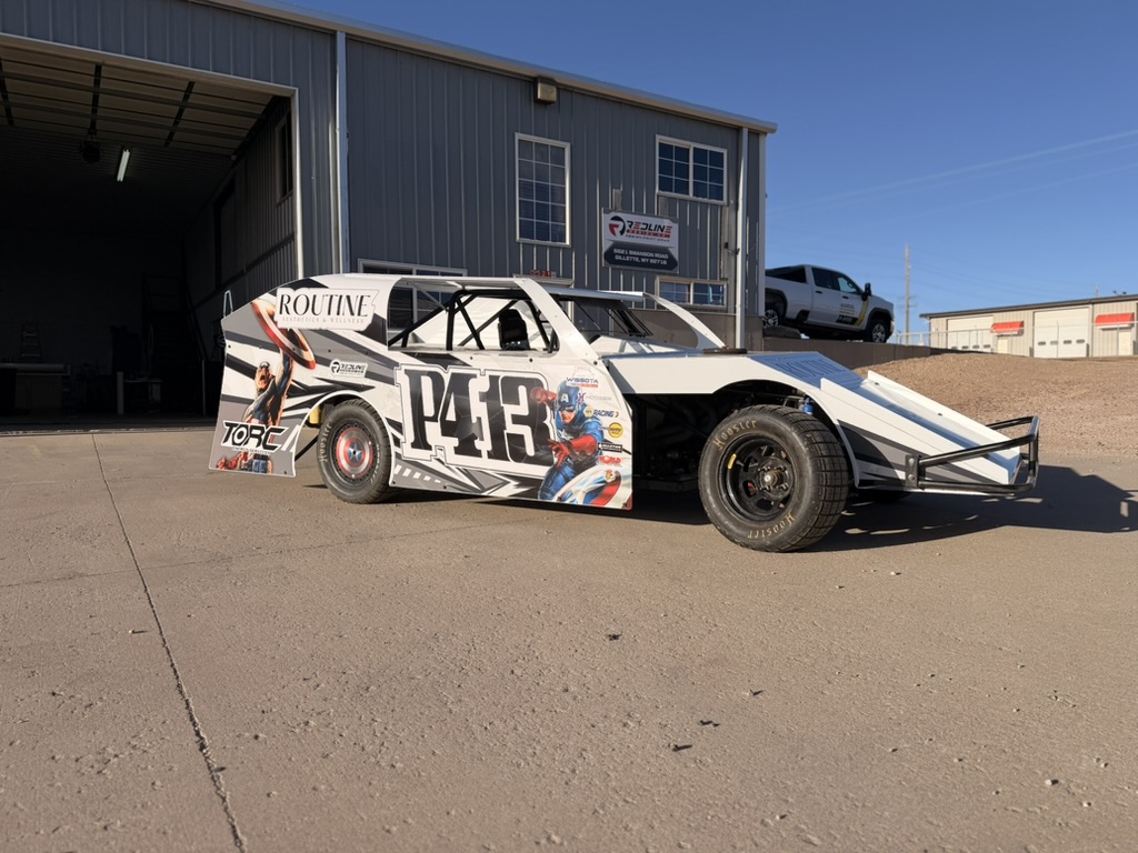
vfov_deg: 56.8
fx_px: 789
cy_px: 426
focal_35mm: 24
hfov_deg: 71.6
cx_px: 569
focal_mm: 6.76
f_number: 1.78
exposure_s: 1/9091
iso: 80
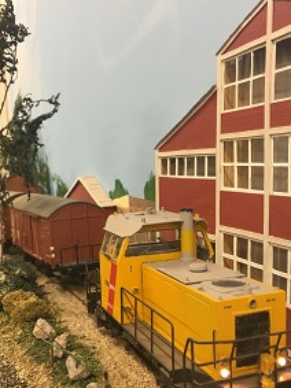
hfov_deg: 35.1
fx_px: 460
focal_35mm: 41
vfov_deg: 45.7
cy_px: 219
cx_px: 132
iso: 100
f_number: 2.2
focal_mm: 4.15
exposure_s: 1/33
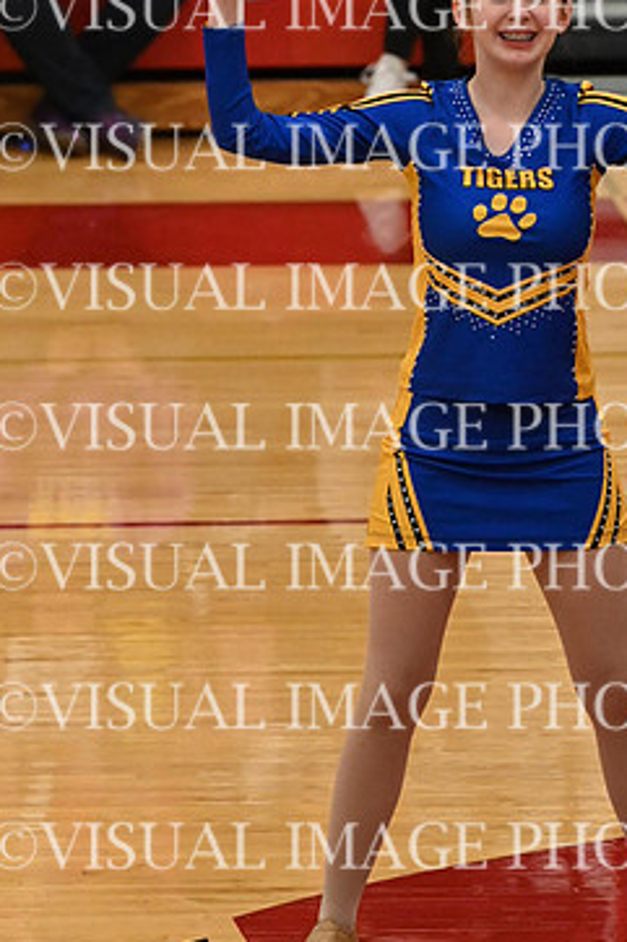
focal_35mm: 468
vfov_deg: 4.4
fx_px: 12237
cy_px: 357
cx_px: 490
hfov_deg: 2.9
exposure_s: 1/400
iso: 6400
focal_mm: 195
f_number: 4
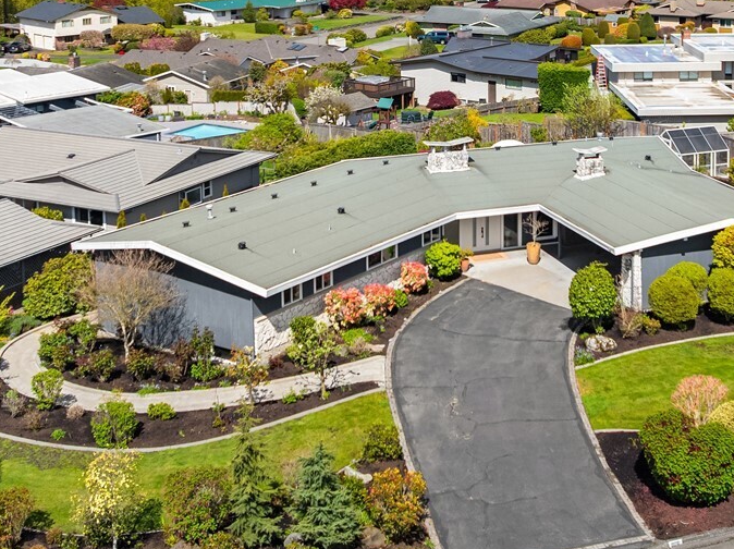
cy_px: 29
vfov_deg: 24.7
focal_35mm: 57
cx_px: 467
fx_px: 1207
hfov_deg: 33.6
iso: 100
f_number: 2.8
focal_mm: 12.29
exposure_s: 1/2000
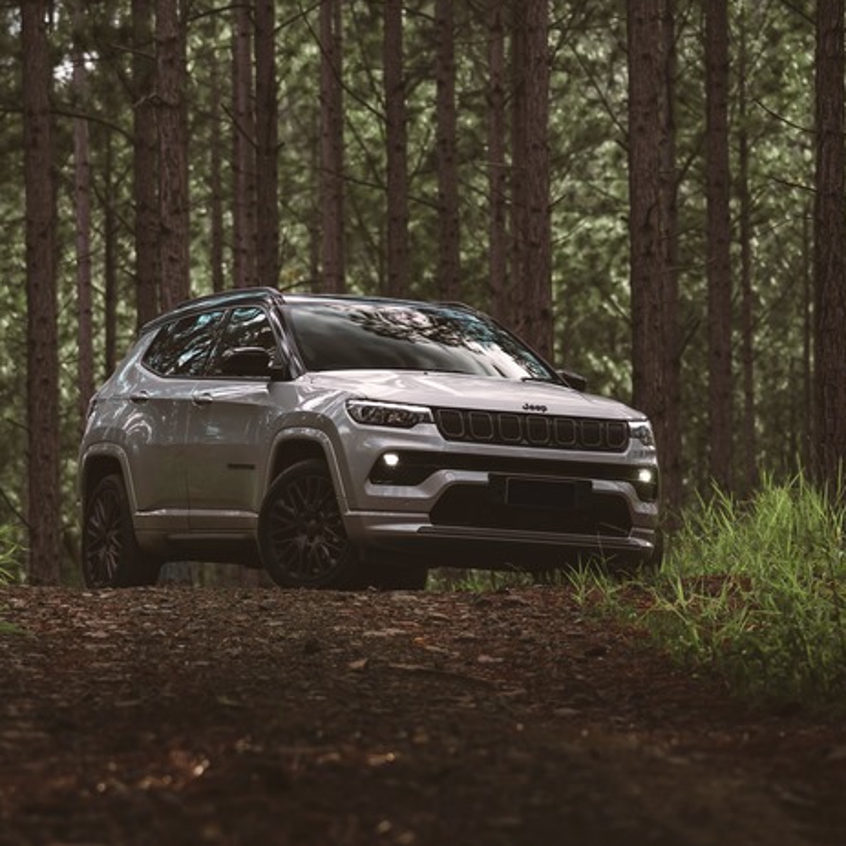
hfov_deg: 7.7
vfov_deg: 7.7
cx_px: 362
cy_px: 421
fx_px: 6263
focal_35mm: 227
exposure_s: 1/200
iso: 800
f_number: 5.6
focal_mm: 176.4
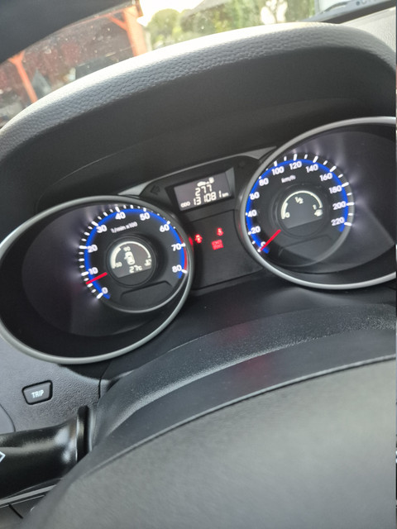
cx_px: 198
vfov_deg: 73.9
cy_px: 264
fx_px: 352
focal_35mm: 23
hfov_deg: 58.9
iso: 1000
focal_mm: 5.4
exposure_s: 1/100
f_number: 1.8
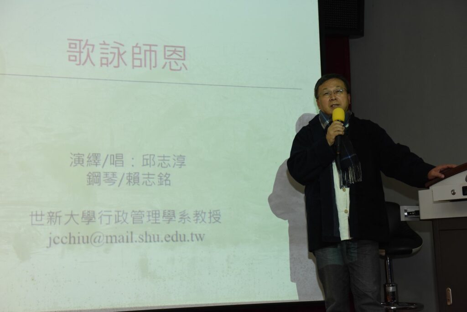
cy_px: 156
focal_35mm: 52
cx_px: 234
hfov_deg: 38.2
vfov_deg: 26.0
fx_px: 675
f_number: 3.5
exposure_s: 1/250
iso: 1600
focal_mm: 52
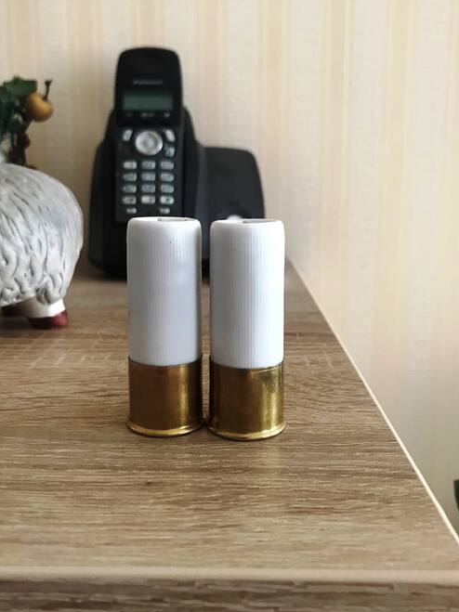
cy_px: 280
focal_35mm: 34
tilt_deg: -9.8
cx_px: 218
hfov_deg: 41.8
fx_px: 601
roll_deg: -0.7
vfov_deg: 53.9
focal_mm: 3.99
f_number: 1.8
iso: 40
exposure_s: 1/20
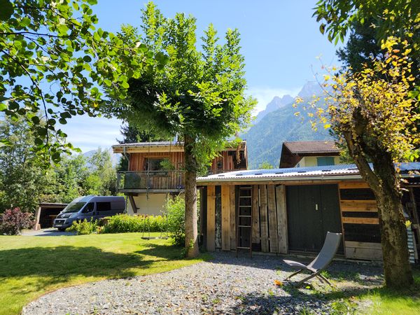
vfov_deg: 58.9
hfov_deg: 73.9
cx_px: 210
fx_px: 279
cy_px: 158
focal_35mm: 23
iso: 12
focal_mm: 6.4
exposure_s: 1/440
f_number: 1.8
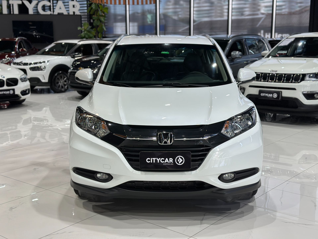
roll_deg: -0.1
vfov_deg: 30.3
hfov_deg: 39.7
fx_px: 441
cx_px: 159
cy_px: 120
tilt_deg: -10.7
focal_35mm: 48
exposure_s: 1/120
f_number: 1.78
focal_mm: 6.86
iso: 100
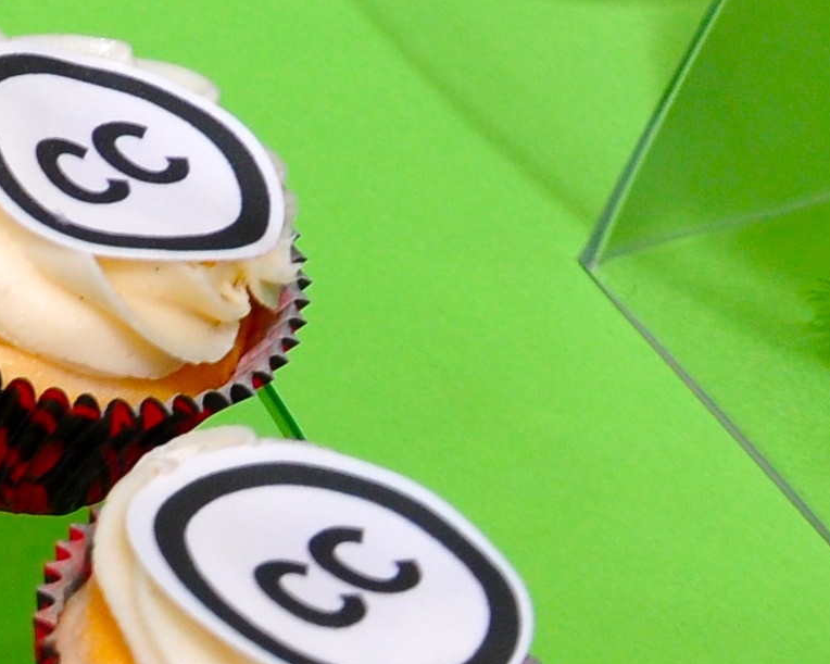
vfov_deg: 10.8
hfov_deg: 11.2
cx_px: -1187
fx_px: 3488
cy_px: 528
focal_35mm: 142
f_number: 4
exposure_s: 1/60
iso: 280
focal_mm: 18
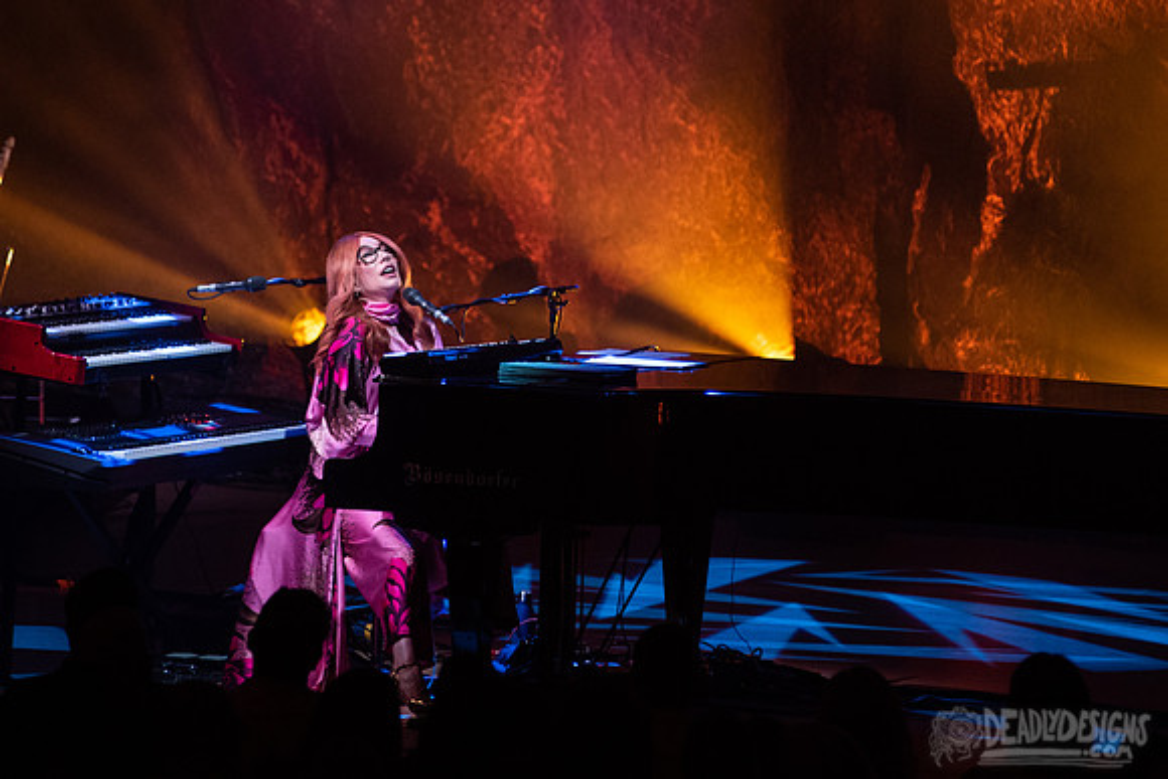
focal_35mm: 316
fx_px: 10256
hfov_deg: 6.5
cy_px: 164
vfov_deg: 4.3
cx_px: 619
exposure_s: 1/200
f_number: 3.2
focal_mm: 200
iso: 2000
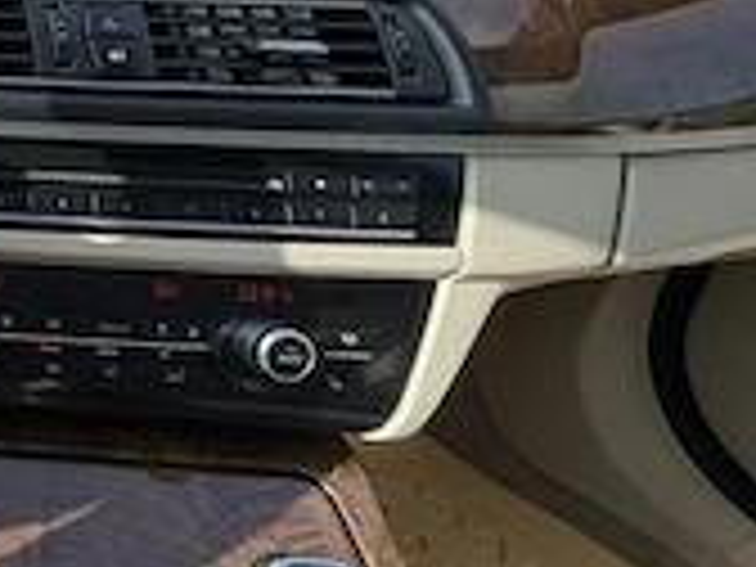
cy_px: 0
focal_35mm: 50
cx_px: -590
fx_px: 1092
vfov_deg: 27.4
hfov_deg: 22.6
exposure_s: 1/502
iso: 50
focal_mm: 2.22
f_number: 2.2
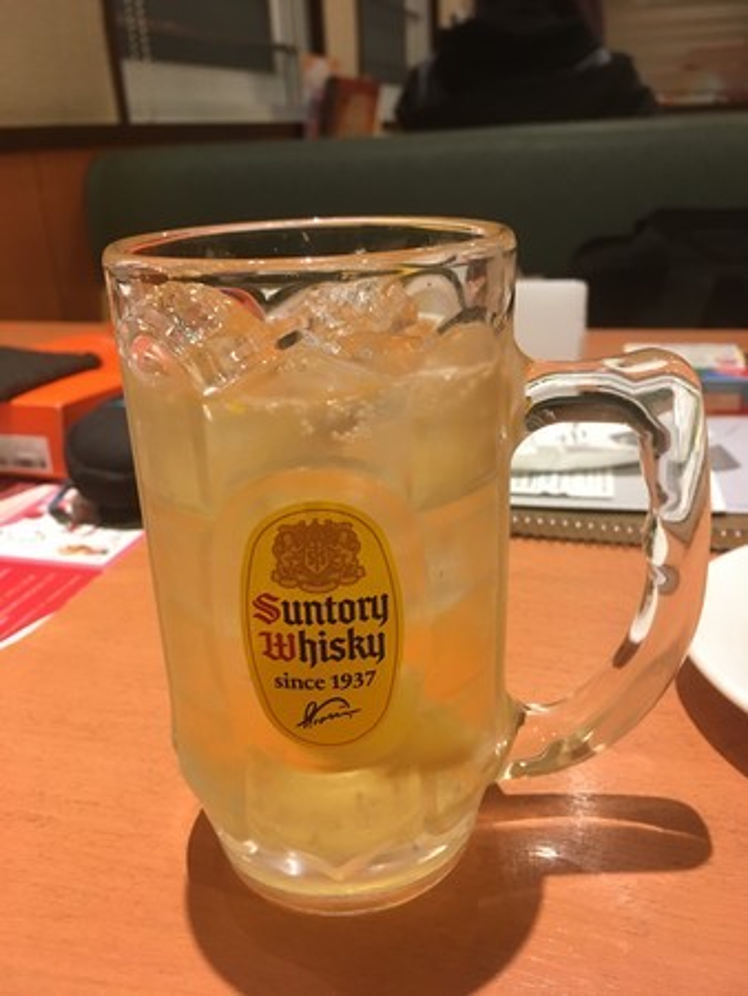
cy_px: 498
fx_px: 835
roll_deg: +3.6
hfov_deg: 48.3
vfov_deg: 61.6
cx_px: 374
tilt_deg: -22.1
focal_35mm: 29
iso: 160
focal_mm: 4.15
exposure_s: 1/33
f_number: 2.2
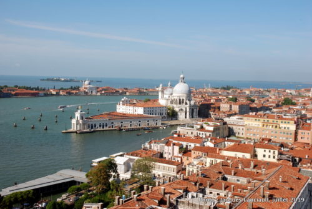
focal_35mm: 40
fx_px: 352
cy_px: 104
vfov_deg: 33.1
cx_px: 156
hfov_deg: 47.9
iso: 100
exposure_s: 1/60
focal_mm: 27
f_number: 16
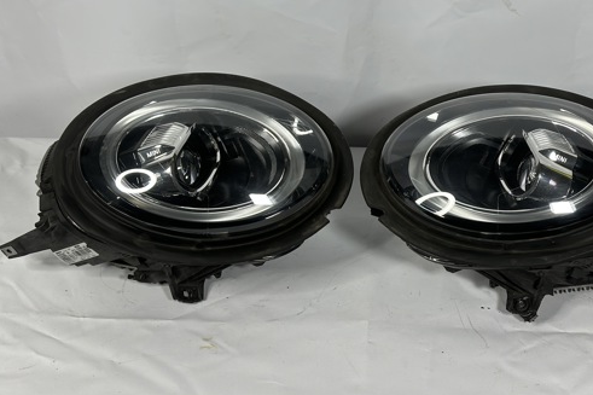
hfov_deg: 30.9
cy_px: 115
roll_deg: +0.4
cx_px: 354
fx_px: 1070
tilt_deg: -31.5
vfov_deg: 20.8
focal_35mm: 65
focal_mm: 6.86
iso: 64
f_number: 1.78
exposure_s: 1/100
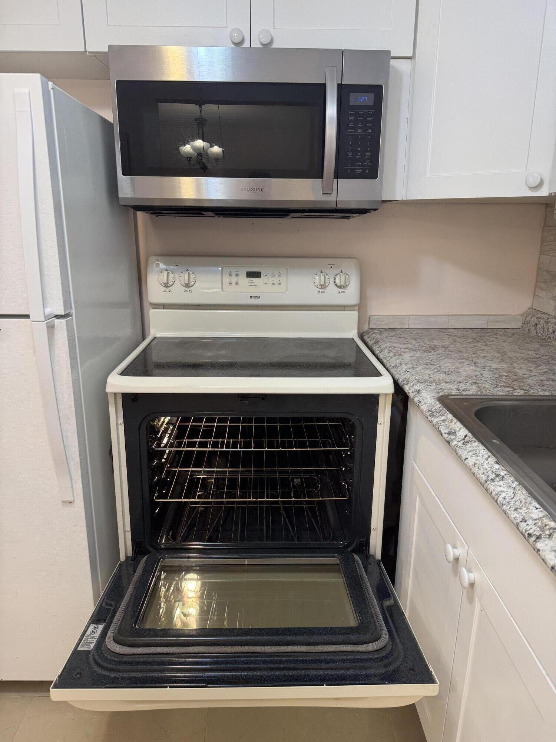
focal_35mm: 24
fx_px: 514
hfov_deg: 56.8
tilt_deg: -16.3
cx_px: 278
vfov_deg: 71.6
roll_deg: +0.3
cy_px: 371
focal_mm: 6.76
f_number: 1.78
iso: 125
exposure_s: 1/120
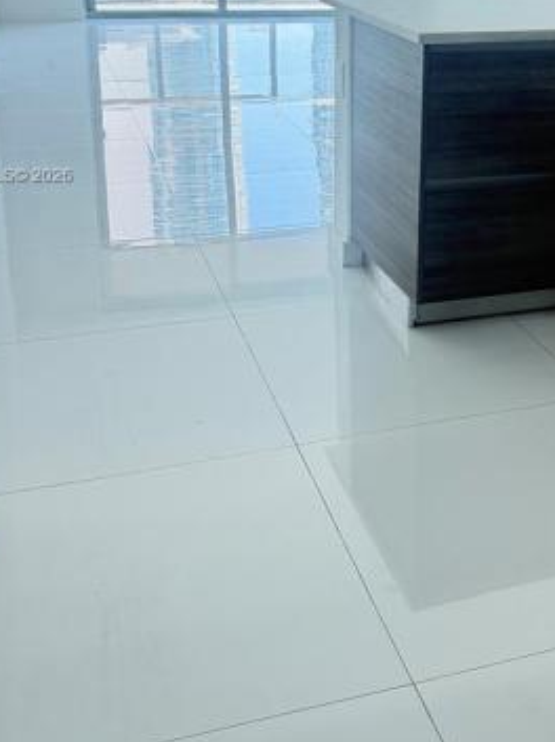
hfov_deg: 29.2
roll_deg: -1.7
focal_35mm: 49
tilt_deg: -15.6
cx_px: 406
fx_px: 1049
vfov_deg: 37.9
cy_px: 177
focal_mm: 6.76
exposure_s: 1/70
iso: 200
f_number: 1.78
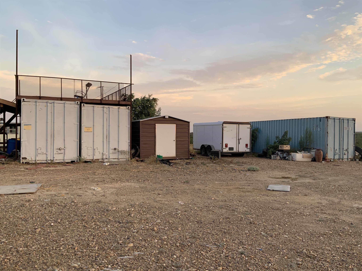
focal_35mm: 29
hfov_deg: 61.7
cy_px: 136
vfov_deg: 48.2
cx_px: 181
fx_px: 303
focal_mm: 3
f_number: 1.8
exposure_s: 1/120
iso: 20
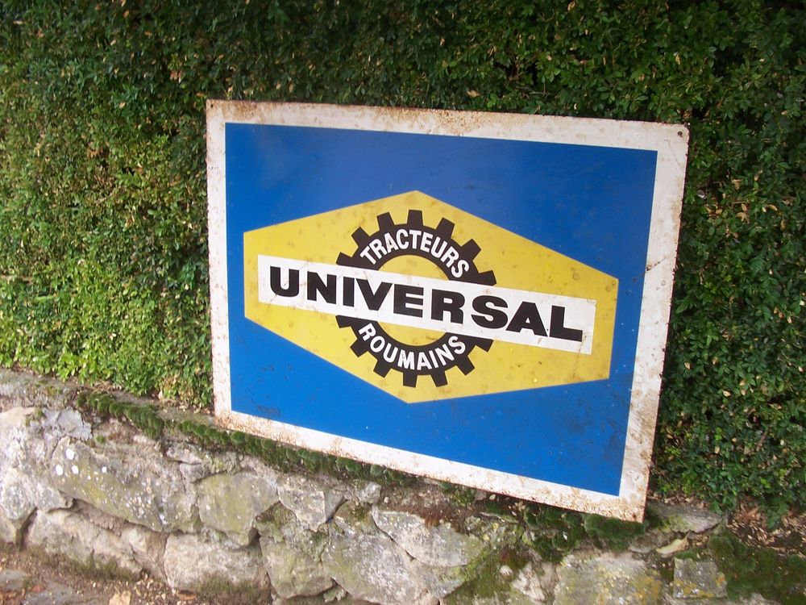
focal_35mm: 35
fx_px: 815
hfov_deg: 52.6
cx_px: 403
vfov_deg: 40.7
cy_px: 302
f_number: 2.8
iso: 80
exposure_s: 1/90
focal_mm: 6
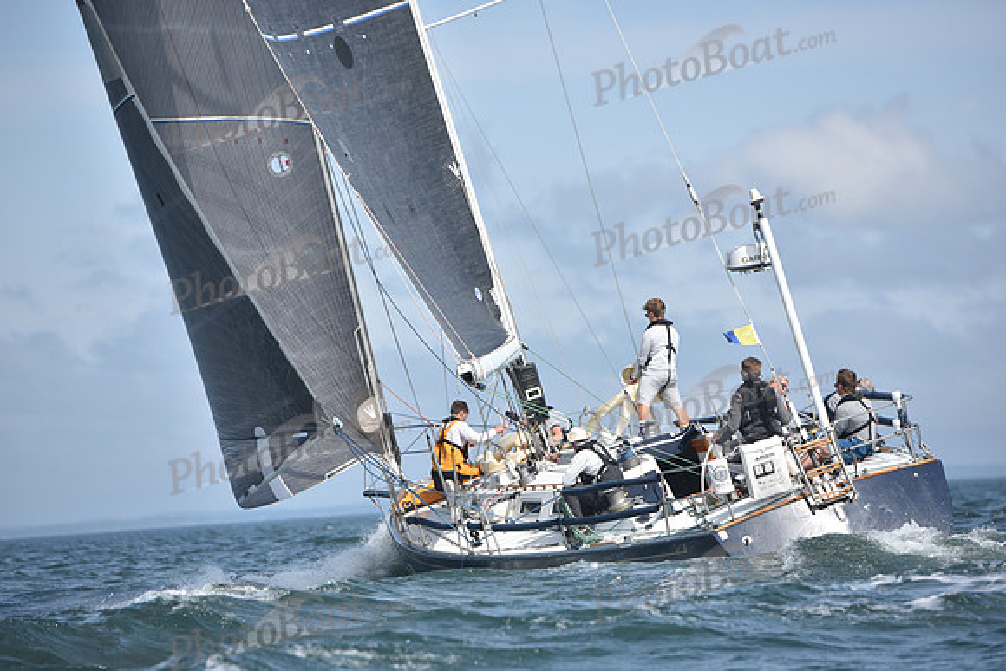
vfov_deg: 6.9
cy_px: 336
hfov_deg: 10.3
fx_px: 5590
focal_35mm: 200
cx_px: 503
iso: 200
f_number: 4.5
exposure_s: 1/2500
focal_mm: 200
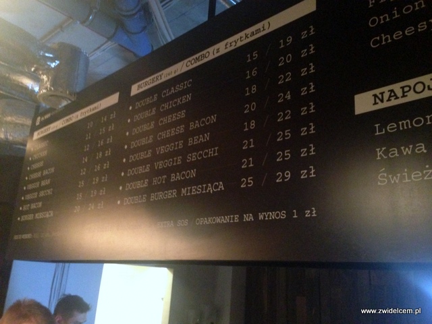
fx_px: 412
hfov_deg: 55.4
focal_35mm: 33
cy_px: 162
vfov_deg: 42.9
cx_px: 216
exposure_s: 1/15
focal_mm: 4.12
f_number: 2.4
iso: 800
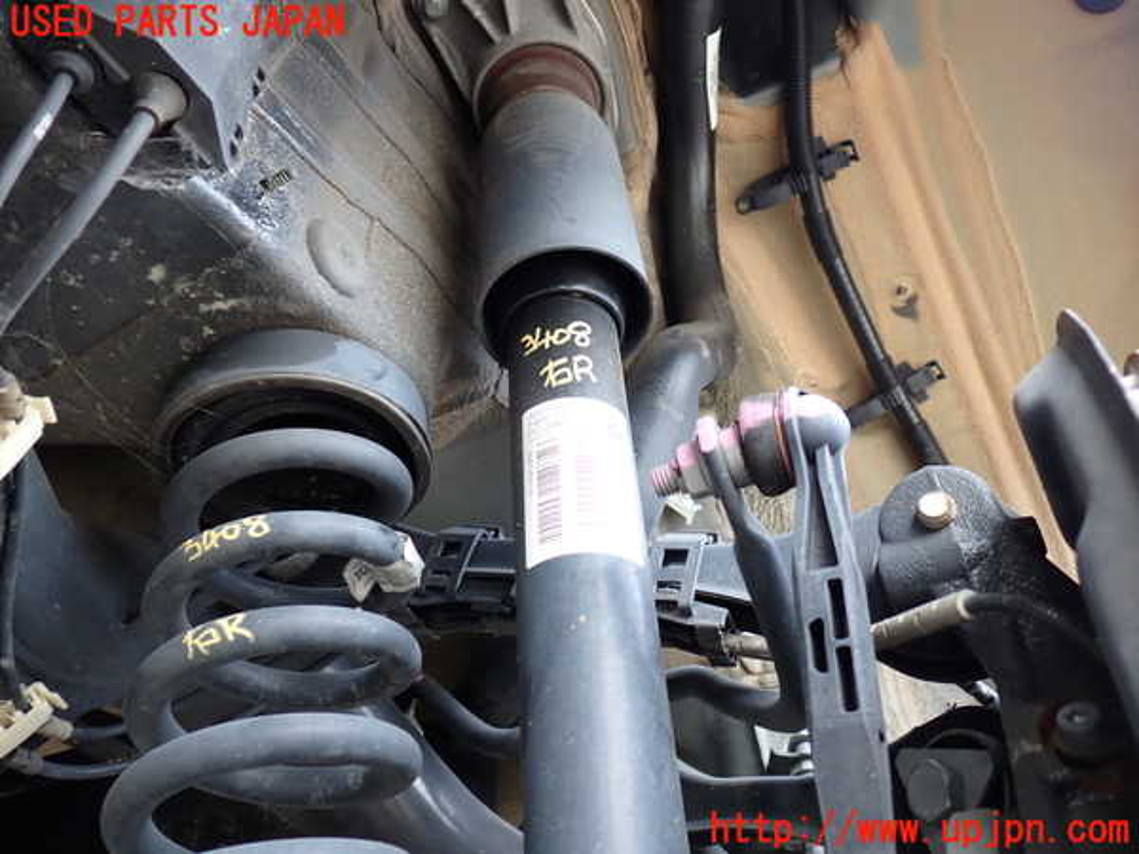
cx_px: 570
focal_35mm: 30
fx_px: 987
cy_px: 427
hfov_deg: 60.0
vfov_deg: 46.8
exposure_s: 1/60
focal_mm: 5.4
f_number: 2.3
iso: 160
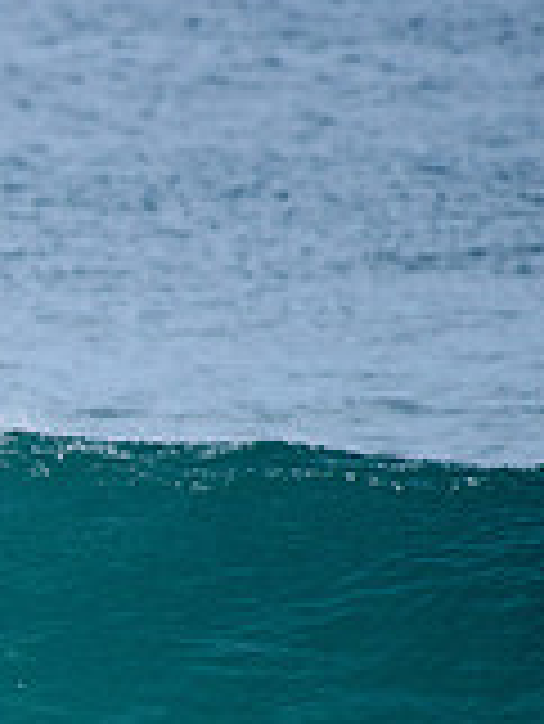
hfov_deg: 0.9
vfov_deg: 1.1
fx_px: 36202
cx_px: -674
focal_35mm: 1730
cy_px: 636
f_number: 5.6
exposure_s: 1/2000
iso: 250
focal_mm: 500
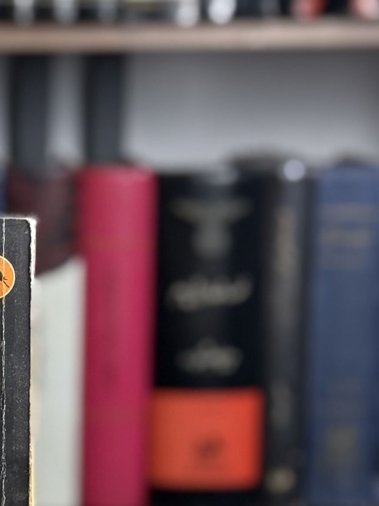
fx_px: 2438
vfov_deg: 11.8
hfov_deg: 8.7
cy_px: 379
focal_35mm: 167
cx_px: -120
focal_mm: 6.76
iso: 100
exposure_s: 1/100
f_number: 1.78
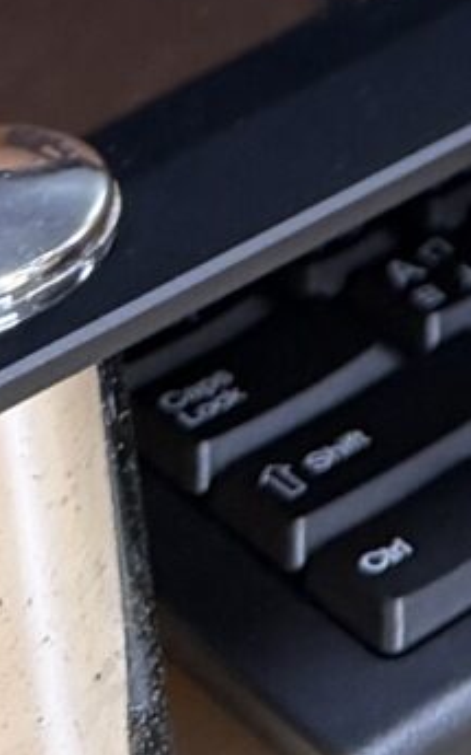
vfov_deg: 9.6
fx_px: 3890
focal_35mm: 189
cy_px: -1188
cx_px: 1628
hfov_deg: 6.1
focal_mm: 6.76
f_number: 1.78
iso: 160
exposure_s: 1/60
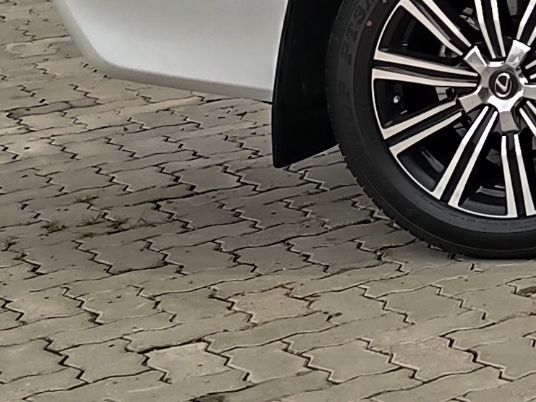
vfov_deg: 10.5
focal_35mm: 135
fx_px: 2091
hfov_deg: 12.3
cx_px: 1182
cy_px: -273
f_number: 1.79
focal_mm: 4.74
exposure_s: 1/882
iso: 113
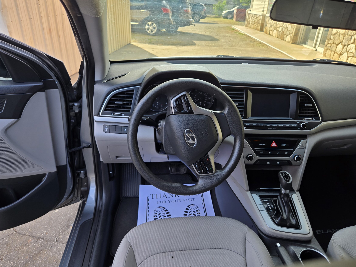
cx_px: 187
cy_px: 134
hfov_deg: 69.3
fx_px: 257
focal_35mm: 25
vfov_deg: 54.9
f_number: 1.8
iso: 32
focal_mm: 5.4
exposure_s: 1/180
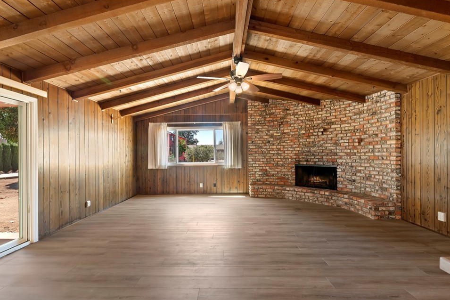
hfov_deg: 100.4
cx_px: 227
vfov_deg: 77.3
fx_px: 188
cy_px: 158
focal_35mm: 15
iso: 500
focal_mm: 14
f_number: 10
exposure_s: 1/2
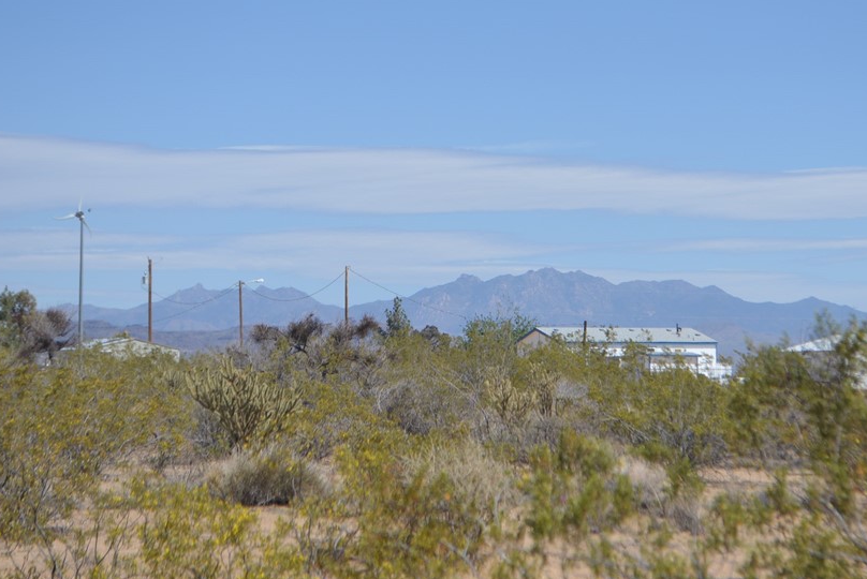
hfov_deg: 18.4
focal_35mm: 111
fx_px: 2667
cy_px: 262
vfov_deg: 12.4
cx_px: 533
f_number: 7.1
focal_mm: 55
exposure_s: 1/2000
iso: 400
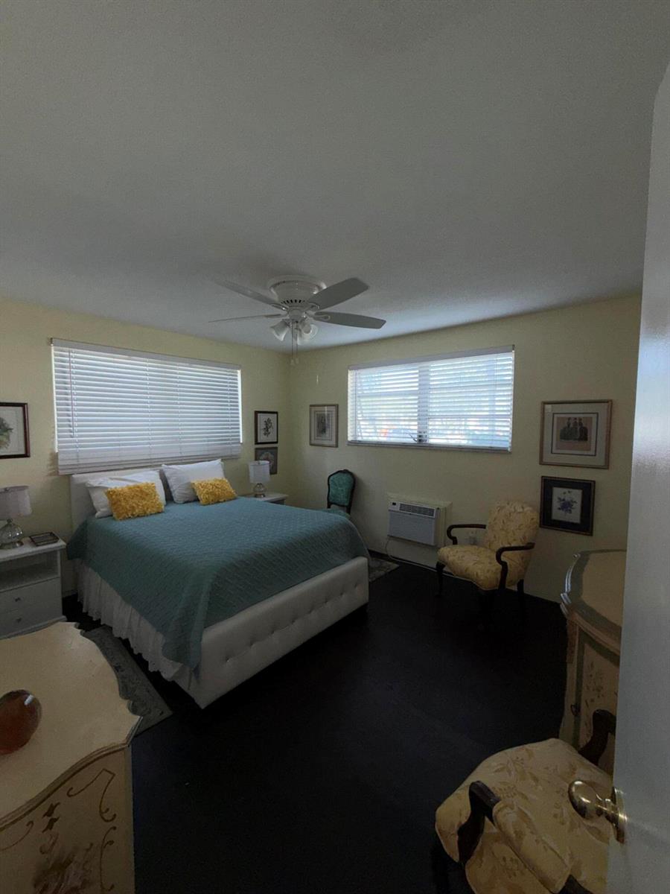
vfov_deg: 102.1
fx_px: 361
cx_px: 335
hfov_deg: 85.7
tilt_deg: -3.8
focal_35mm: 14
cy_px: 447
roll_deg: -0.6
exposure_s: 1/120
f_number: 2.2
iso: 40
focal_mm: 2.22
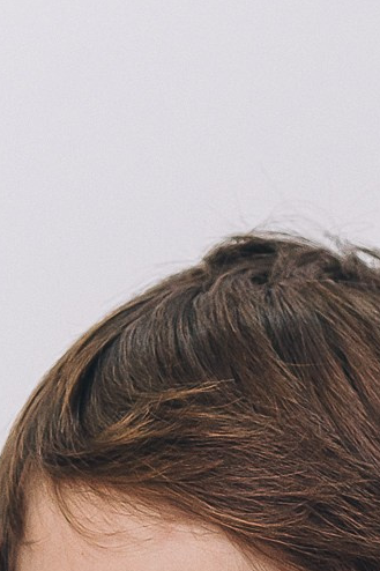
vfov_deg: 8.0
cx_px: 569
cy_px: 1268
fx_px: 3850
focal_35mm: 243
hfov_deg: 5.6
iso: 160
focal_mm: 40
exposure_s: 1/250
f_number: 4
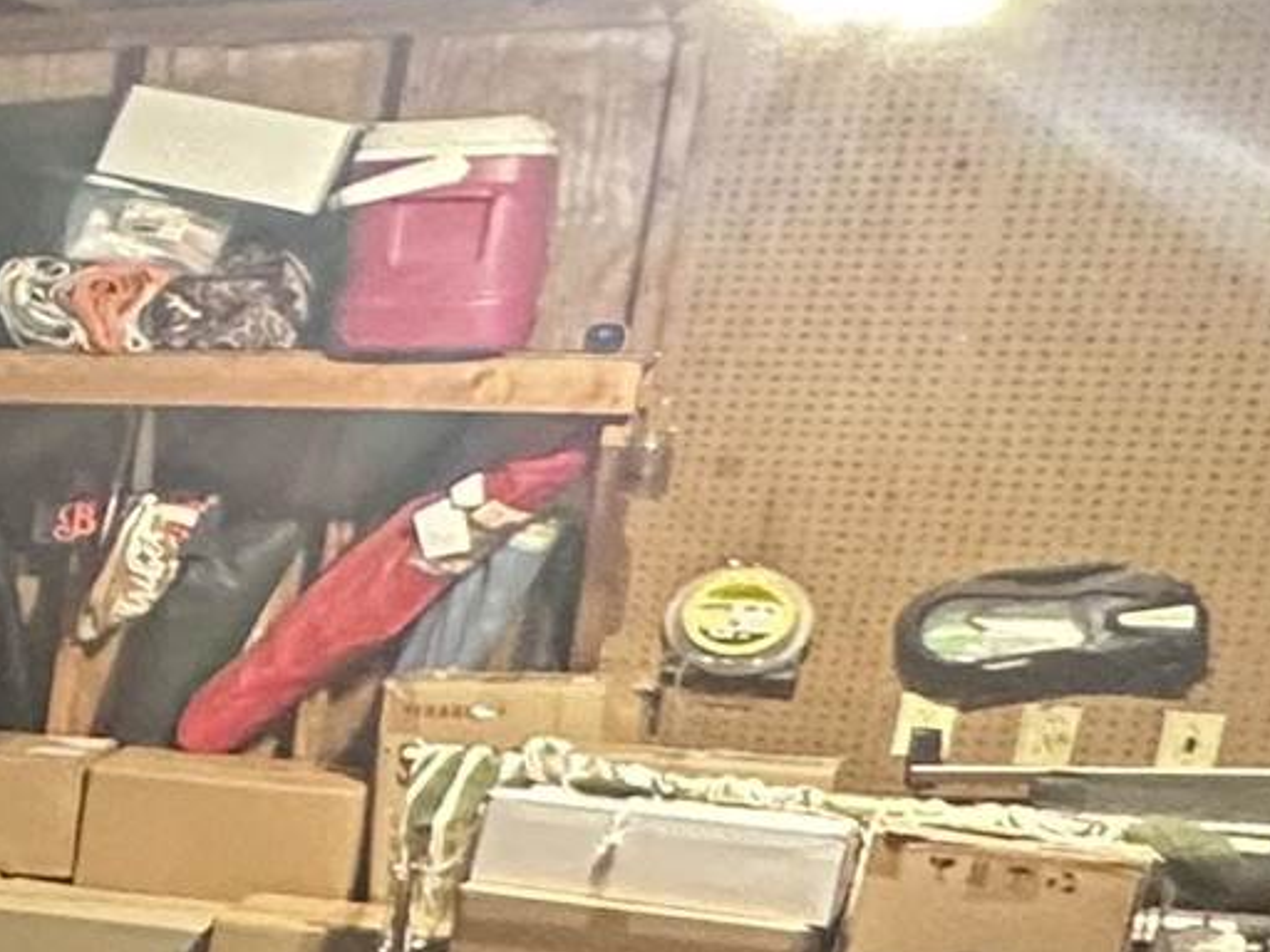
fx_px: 3082
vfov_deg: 17.3
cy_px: 900
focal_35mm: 84
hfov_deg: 12.6
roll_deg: -0.3
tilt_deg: -9.2
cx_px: -2272
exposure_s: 1/60
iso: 200
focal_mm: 2.22
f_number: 2.2
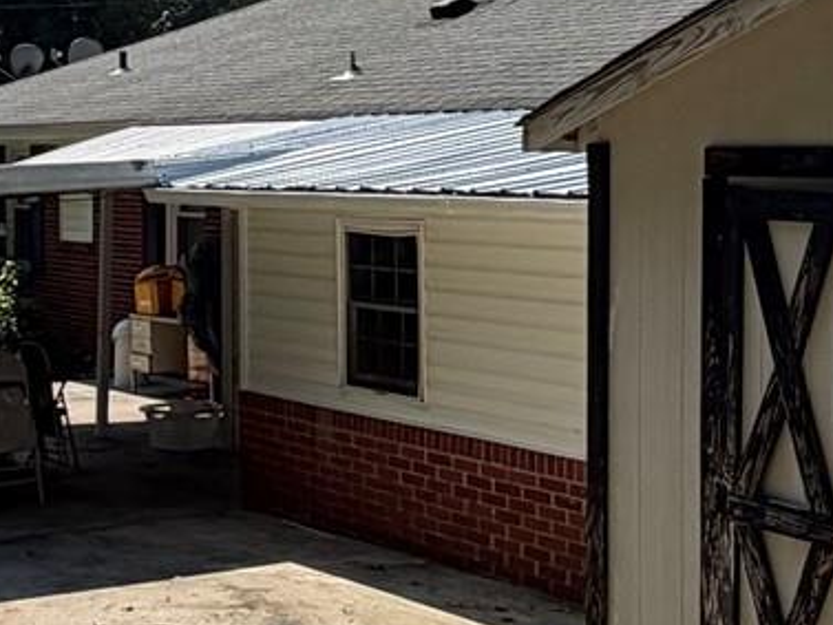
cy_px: 155
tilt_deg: -0.1
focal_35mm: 76
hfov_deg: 25.6
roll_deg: +0.8
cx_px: 371
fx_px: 1829
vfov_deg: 19.3
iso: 20
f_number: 2.2
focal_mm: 2.22
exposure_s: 1/1285
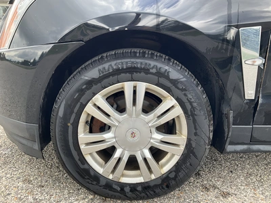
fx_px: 227
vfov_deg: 48.2
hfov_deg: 61.7
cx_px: 136
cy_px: 102
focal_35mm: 29
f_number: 1.8
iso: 20
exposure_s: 1/182
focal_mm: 3
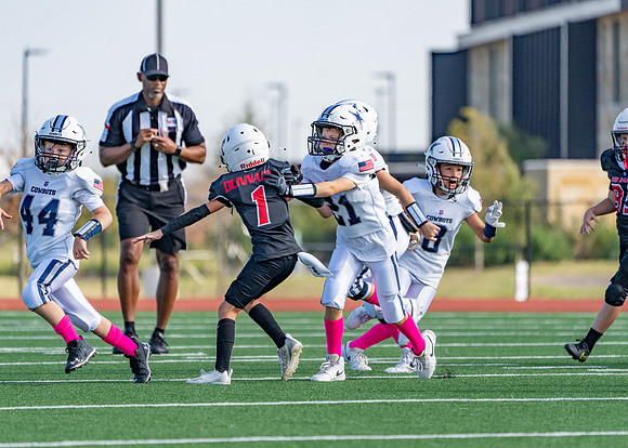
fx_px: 7250
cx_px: 314
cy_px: 224
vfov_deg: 3.5
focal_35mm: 407
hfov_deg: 5.0
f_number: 5.6
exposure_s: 1/2000
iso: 200
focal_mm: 388
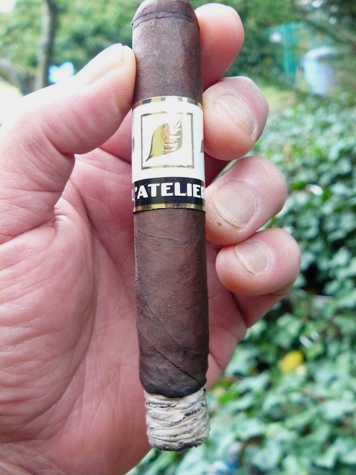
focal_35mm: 36
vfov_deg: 51.4
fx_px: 494
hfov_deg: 39.7
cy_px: 238
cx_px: 178
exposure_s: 1/13
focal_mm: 6
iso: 400
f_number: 3.2
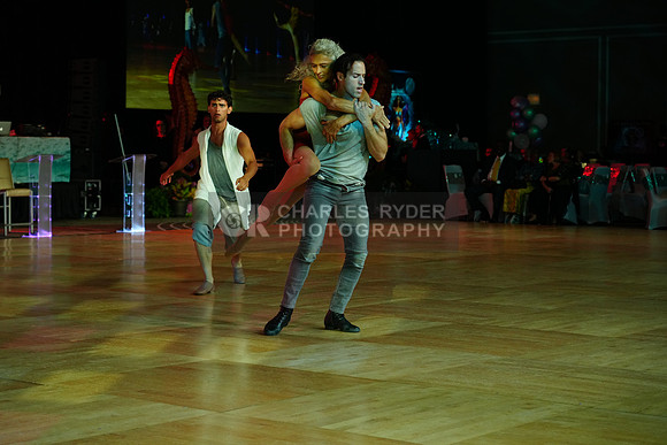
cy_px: 222
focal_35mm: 77
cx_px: 334
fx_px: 1427
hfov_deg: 26.3
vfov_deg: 17.7
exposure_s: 1/400
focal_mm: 77
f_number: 4
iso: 2000
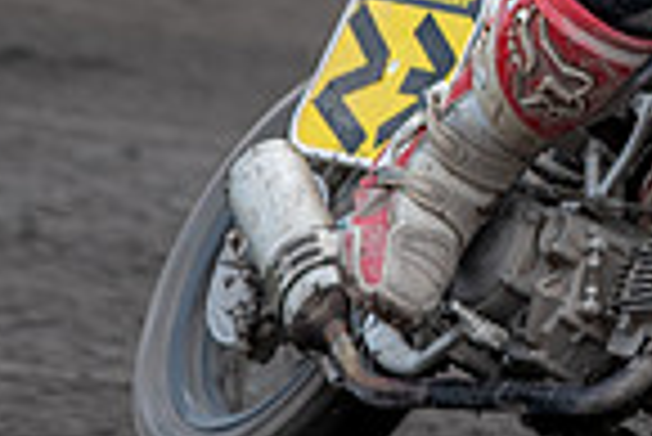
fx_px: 34753
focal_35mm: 1917
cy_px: -73
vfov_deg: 0.7
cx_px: 920
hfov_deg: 1.1
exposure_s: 1/400
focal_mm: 350
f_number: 5.6
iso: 200
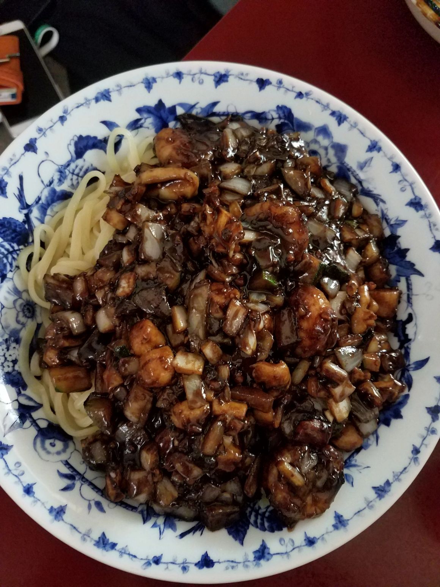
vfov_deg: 67.3
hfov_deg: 53.1
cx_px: 220
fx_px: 441
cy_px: 294
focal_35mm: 26
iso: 250
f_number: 1.7
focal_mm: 4.2
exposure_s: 1/10
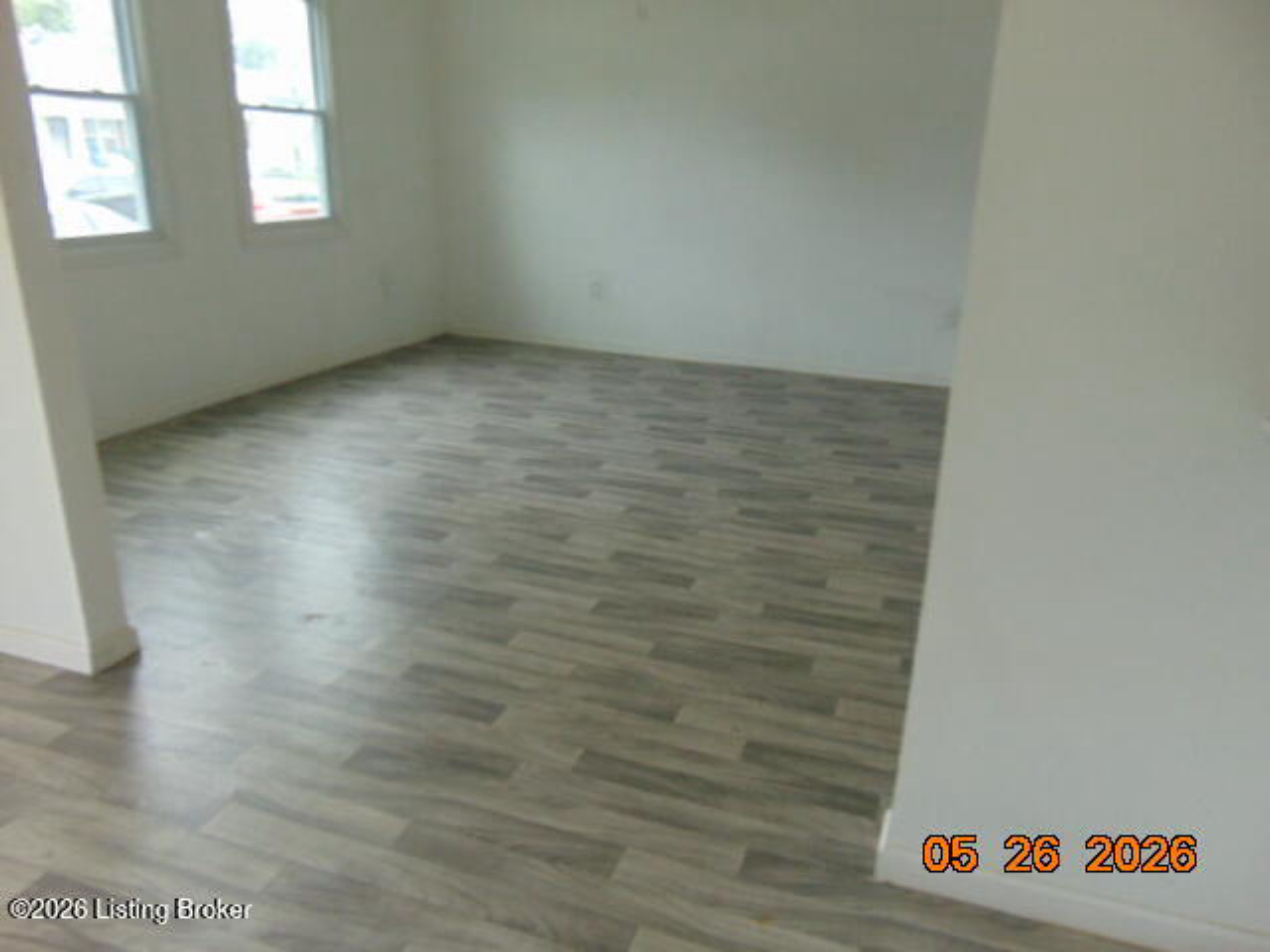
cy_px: 476
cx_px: 635
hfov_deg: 69.4
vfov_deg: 54.9
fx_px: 917
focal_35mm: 25
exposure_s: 1/30
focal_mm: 4.5
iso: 160
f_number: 3
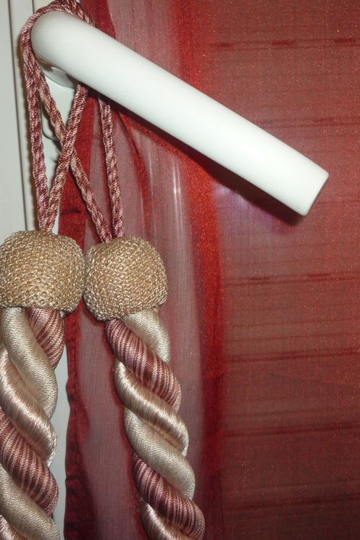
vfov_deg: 42.8
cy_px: 271
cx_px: 292
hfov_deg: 28.6
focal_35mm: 46
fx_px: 690
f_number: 2.8
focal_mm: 5.5
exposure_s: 1/30
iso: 100
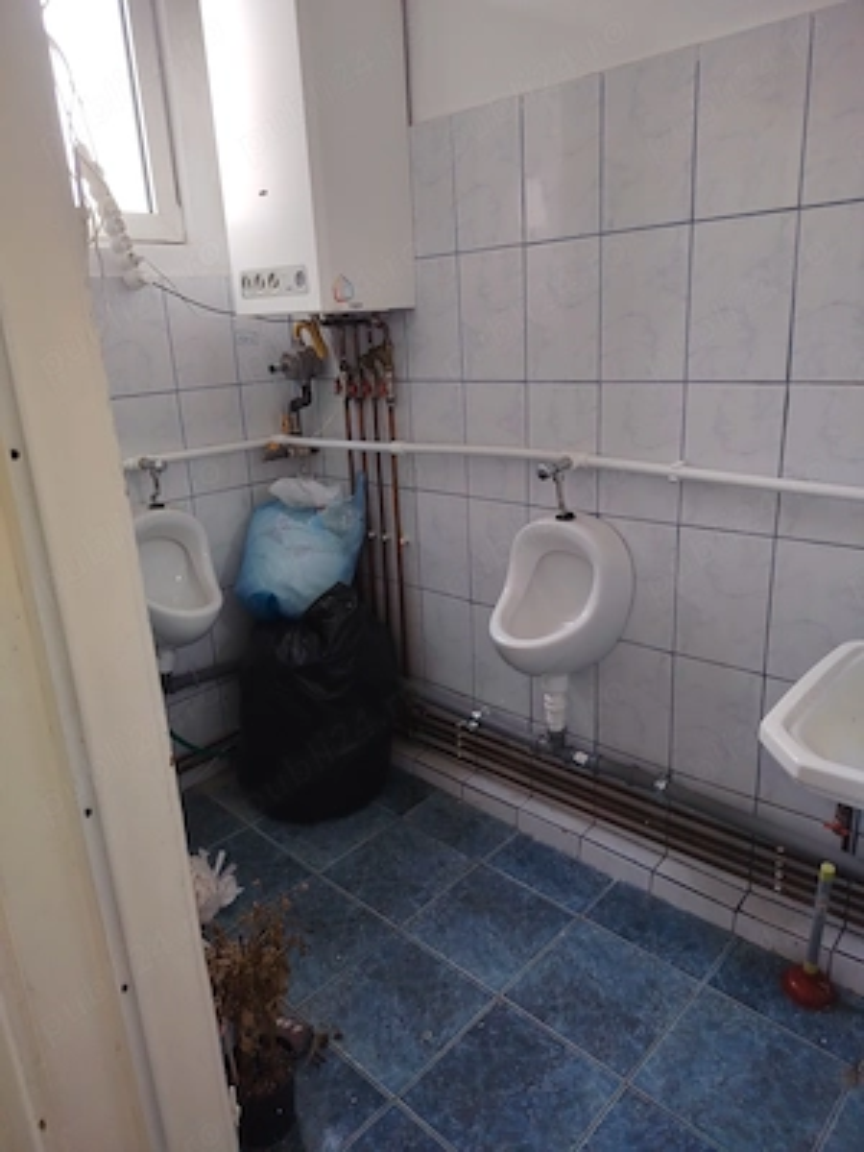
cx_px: 432
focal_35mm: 24
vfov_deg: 71.6
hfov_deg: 56.8
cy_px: 576
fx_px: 799
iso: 422
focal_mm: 5.25
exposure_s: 1/25
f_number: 1.75
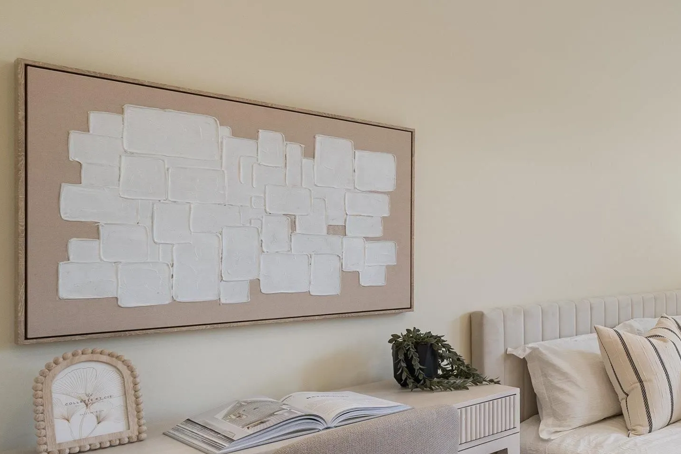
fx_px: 605
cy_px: 257
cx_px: 701
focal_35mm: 32
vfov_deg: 41.0
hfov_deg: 47.3
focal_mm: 10
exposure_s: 1/8
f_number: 5
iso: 400
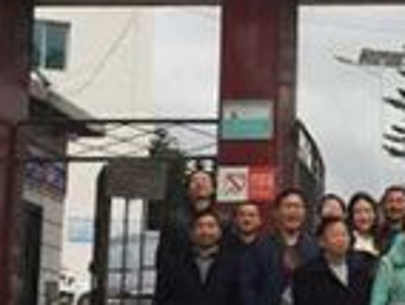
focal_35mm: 102
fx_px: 1195
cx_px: 548
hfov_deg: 17.8
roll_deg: +0.7
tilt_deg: +11.3
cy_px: 187
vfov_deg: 14.5
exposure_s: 1/216
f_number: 2.2
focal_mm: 4.15
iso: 32
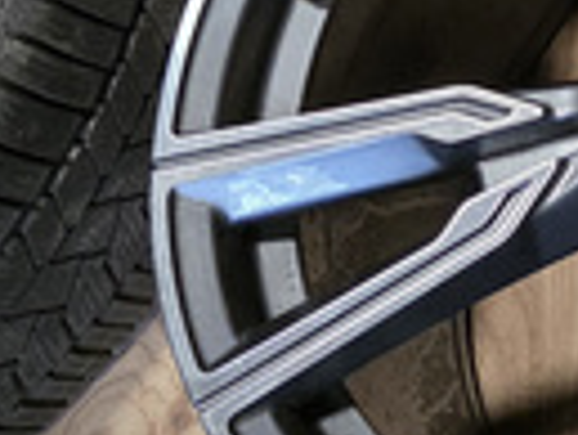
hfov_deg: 13.8
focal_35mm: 107
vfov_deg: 12.8
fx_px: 1788
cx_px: 1335
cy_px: -296
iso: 1000
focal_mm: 6.3
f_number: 1.7
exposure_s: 1/101
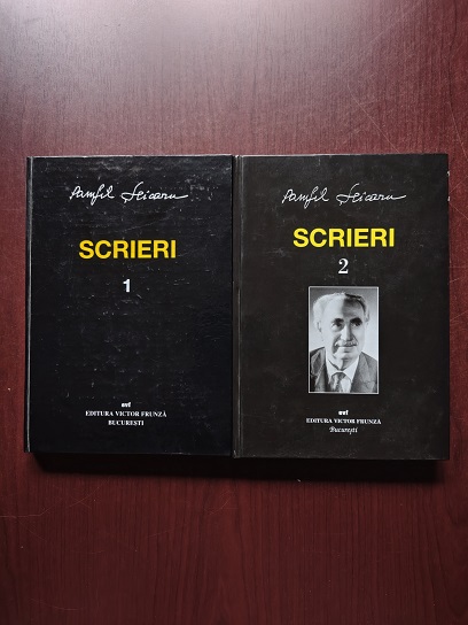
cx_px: 234
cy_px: 312
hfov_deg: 56.8
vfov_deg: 71.6
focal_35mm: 24
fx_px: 433
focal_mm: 5.56
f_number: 1.8
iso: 691
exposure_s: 1/33.3
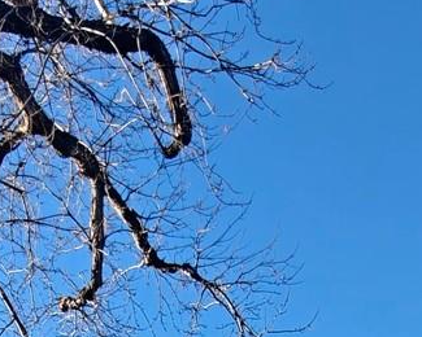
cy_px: 736
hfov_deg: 26.4
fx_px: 899
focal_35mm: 72
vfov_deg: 15.4
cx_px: 232
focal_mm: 2.3
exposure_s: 1/169
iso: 160
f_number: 2
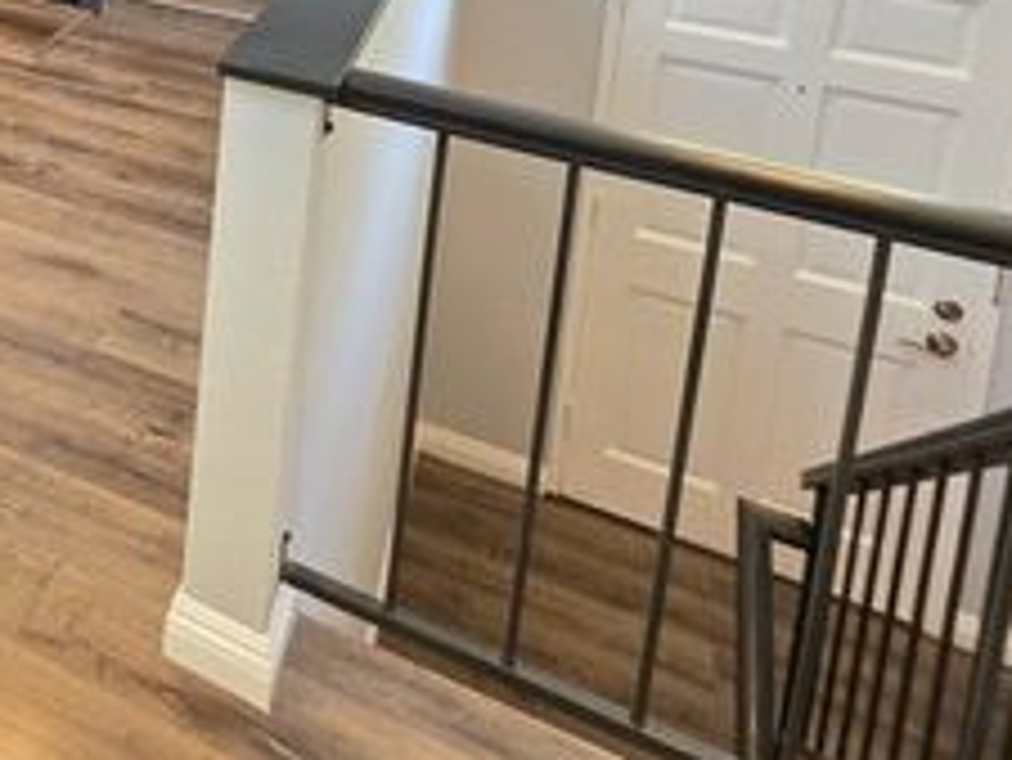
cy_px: -207
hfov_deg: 38.8
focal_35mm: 37
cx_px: -162
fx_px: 1082
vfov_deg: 31.0
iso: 160
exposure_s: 1/60
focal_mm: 2.2
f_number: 1.9
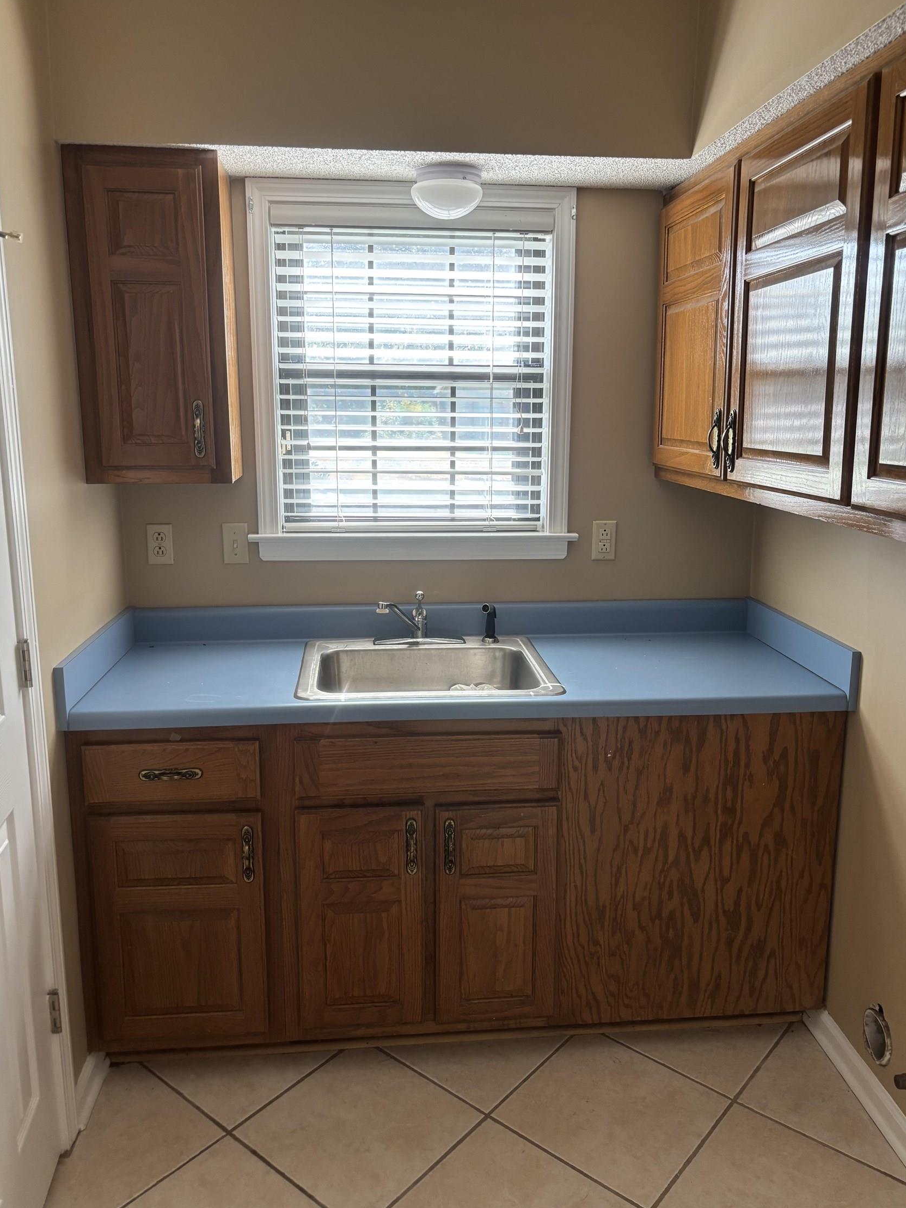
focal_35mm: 27
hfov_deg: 51.3
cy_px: 595
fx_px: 942
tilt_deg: -10.9
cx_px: 461
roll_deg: -1.5
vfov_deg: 65.3
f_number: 1.6
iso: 100
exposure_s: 1/121
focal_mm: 5.96
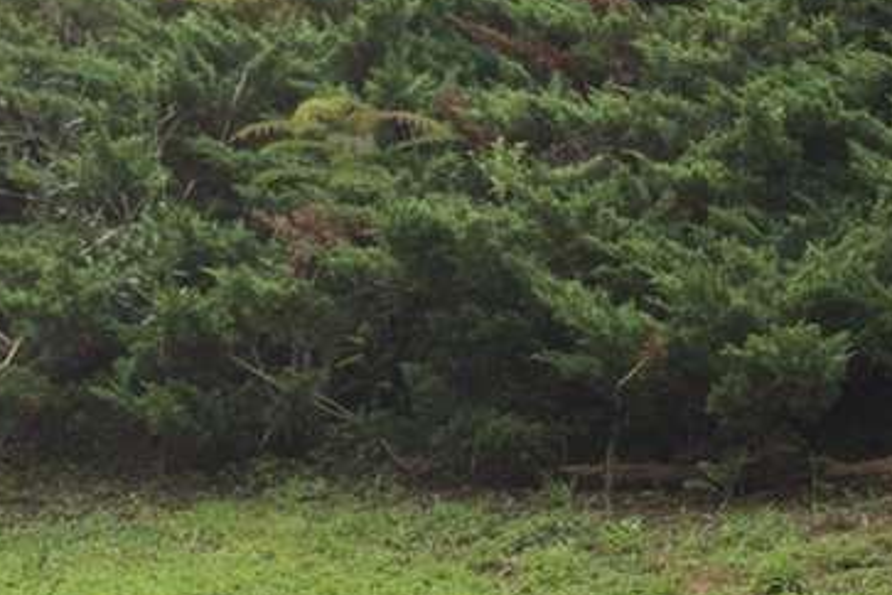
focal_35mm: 180
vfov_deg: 7.5
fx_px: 4460
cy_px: -365
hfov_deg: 11.2
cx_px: -157
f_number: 5.6
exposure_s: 1/125
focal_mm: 34
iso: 100
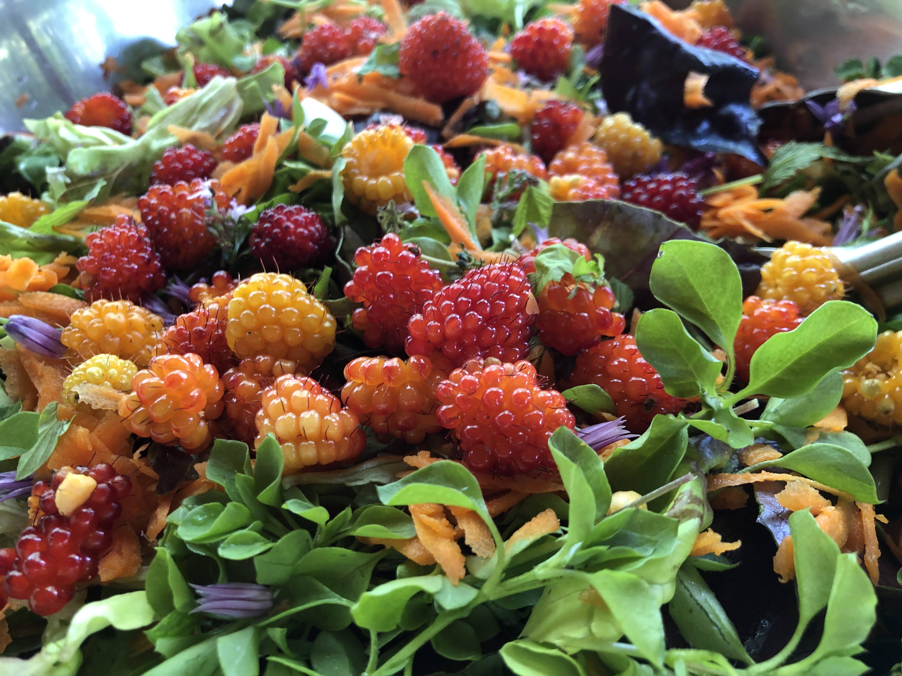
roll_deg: +7.7
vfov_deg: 49.7
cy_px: 338
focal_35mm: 28
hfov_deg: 63.4
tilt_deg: -43.2
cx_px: 451
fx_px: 730
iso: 40
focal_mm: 4
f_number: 1.8
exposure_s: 1/24
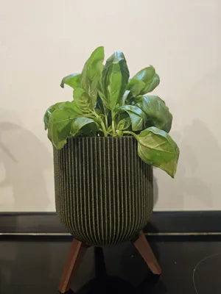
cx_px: 110
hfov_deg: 58.9
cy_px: 147
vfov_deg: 73.9
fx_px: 196
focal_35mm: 23
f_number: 1.7
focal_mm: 6.3
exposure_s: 1/100
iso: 1000
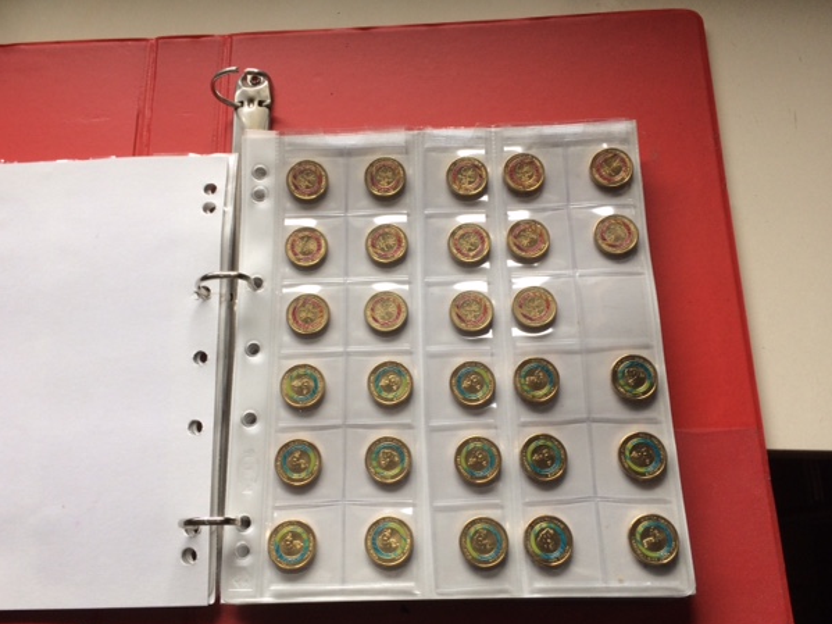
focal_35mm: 31
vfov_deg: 45.4
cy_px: 331
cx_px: 397
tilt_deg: -74.4
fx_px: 745
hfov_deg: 58.3
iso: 50
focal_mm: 4.15
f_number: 2.2
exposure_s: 1/50
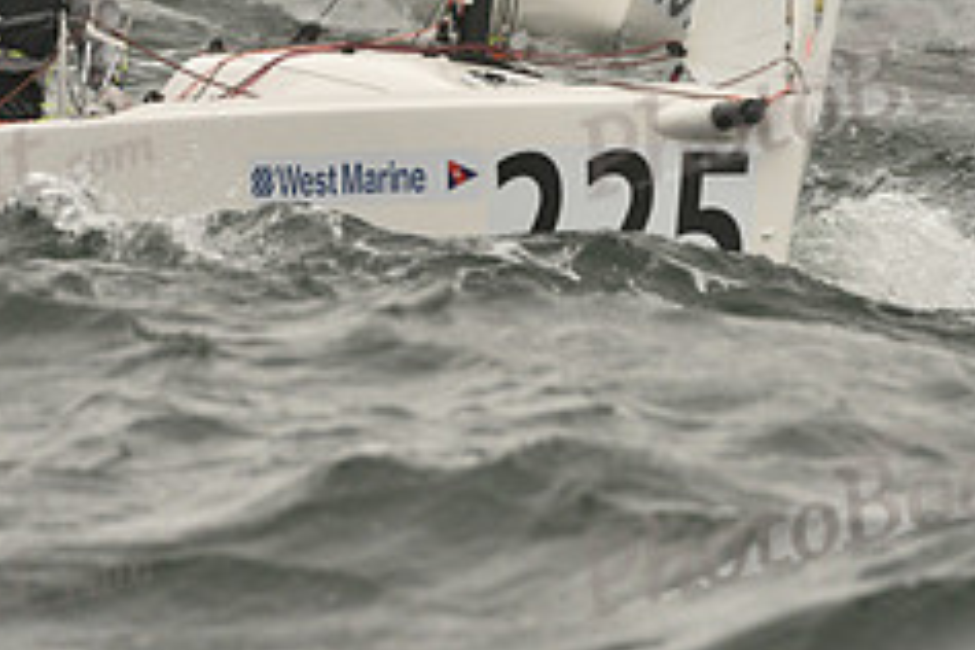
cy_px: -64
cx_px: 370
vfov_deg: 1.4
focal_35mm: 980
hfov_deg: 2.1
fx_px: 26540
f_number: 6.3
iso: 400
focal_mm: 400
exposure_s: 1/1250
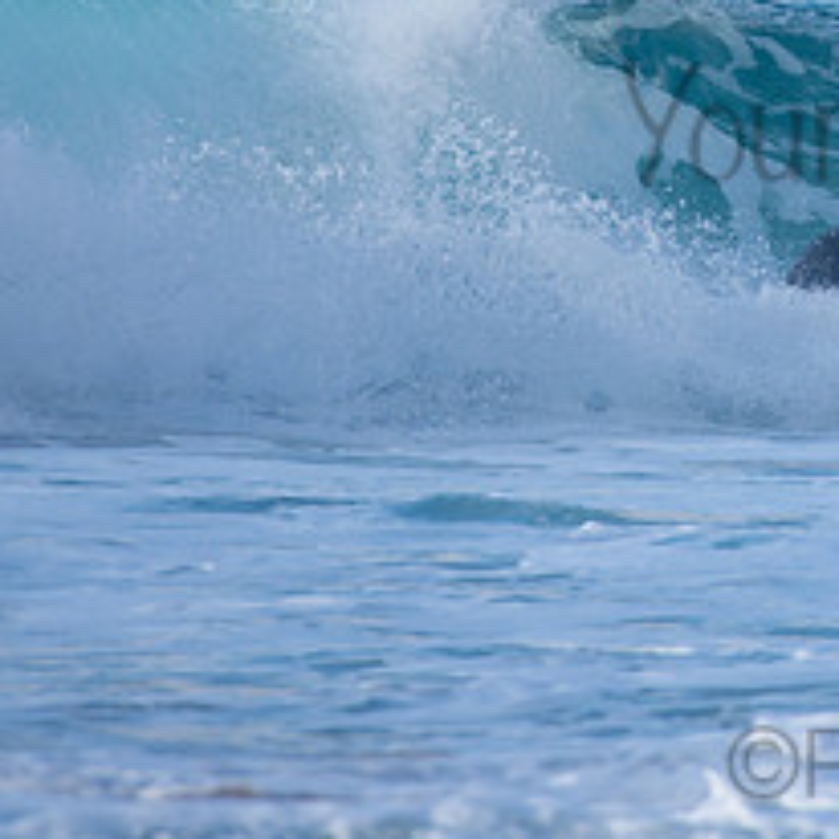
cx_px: 1043
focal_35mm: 1794
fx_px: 49194
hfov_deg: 1.0
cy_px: 88
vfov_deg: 1.0
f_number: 5.6
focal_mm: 500
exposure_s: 1/640
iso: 160
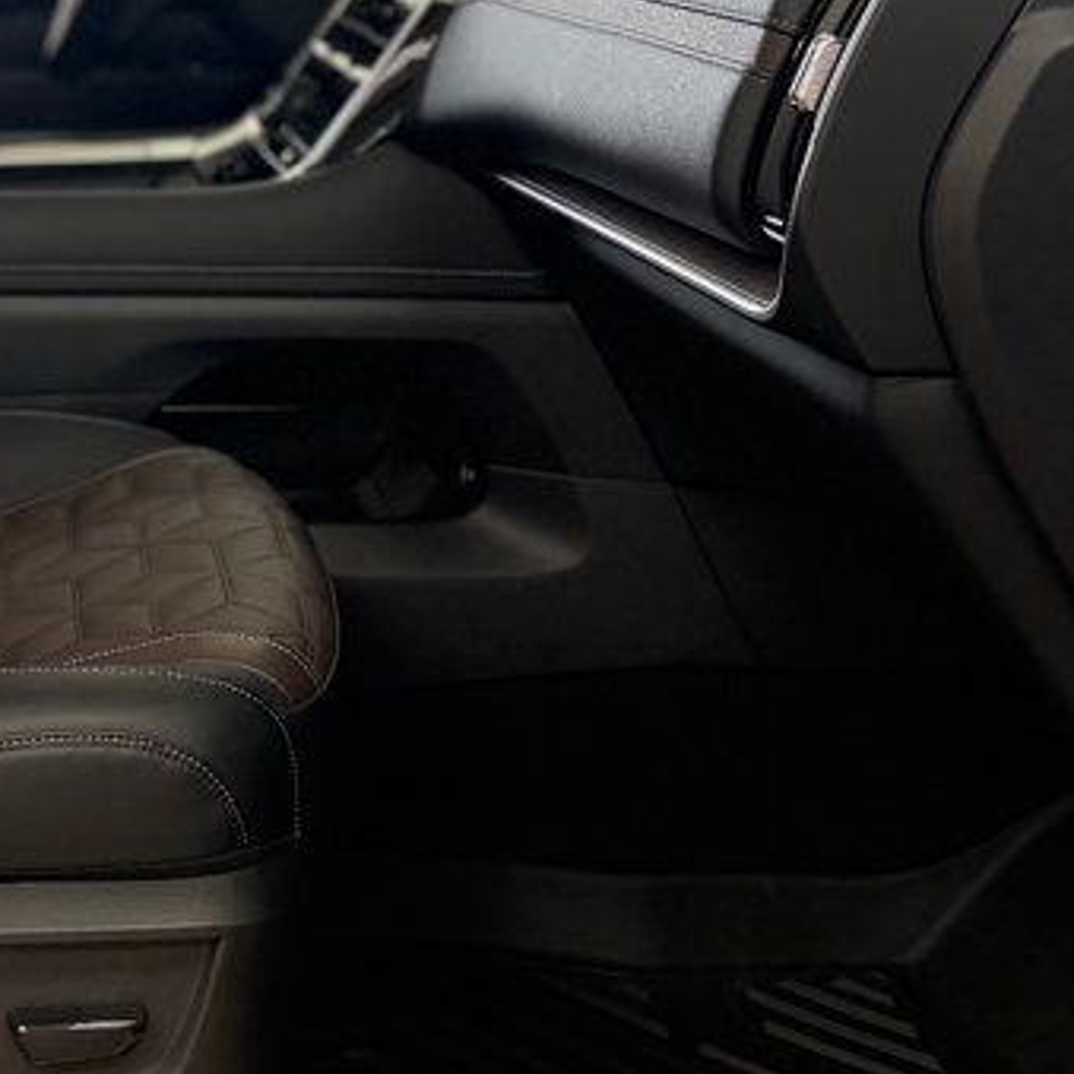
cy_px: 219
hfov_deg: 26.0
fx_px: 2247
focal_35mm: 64
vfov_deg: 26.4
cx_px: 111
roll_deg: +1.5
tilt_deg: -10.1
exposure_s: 1/120
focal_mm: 6.76
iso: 200
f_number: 1.78
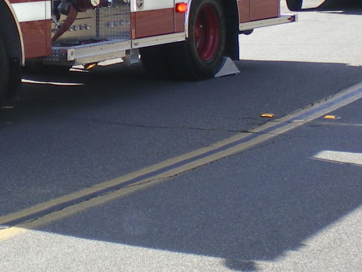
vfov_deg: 12.7
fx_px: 1203
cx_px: 92
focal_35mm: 115
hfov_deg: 17.0
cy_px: -29
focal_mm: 6.3
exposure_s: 1/250
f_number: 3.1
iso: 50
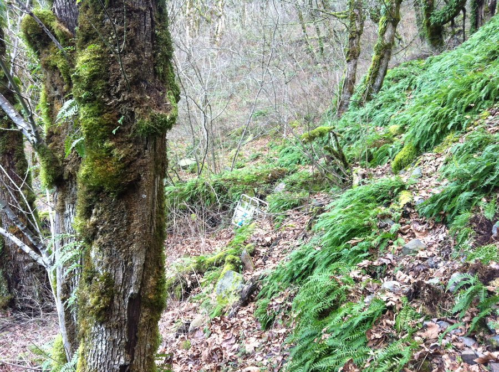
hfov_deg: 52.7
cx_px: 250
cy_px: 186
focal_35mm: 35
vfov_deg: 40.6
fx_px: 504
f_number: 2.8
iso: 100
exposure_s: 1/15
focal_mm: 3.85
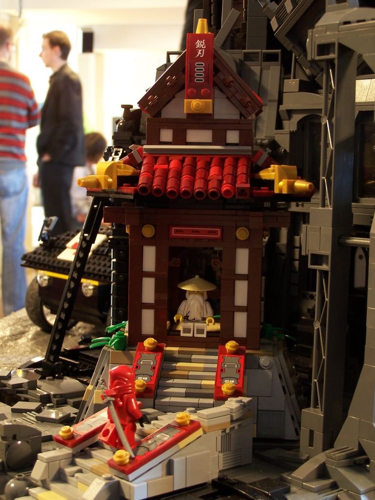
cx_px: 188
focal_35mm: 64
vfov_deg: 30.3
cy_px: 250
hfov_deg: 22.9
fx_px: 924
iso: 80
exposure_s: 1/2
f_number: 3.2
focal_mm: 10.7
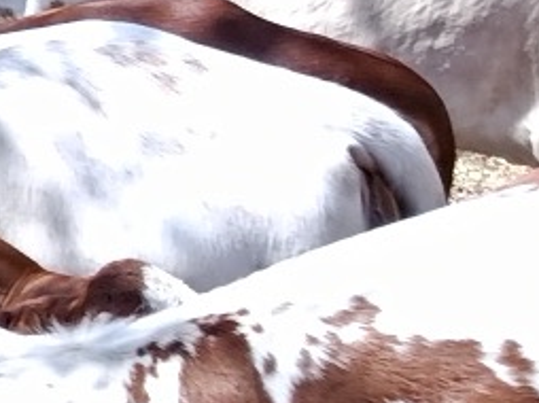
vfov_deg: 7.8
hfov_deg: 7.9
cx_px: -1418
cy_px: 509
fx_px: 2940
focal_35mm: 189
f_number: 1.7
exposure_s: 1/262
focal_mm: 5.24
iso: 50
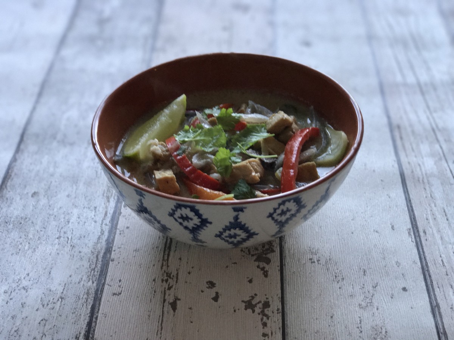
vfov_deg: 25.7
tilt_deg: -39.0
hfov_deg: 33.8
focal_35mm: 57
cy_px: 170
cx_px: 227
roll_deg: +1.2
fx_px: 748
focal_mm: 6.6
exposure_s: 1/50
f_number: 2.8
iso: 125
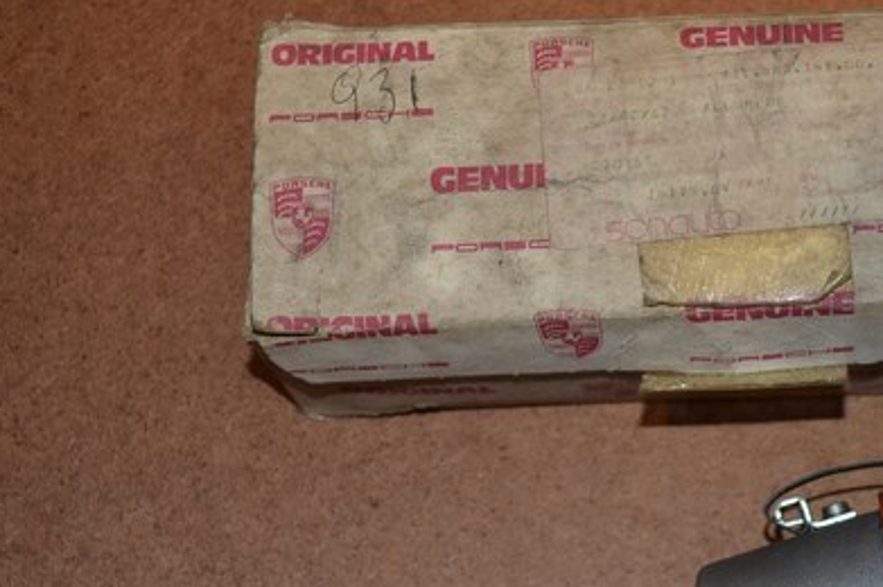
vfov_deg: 15.2
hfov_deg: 22.5
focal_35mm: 89
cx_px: 748
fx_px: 2182
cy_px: 455
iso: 800
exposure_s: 1/60
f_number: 4.5
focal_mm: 29
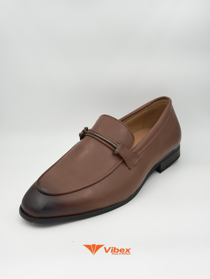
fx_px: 388
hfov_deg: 30.3
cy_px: 140
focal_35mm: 48
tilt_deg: -22.7
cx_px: 105
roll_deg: +0.8
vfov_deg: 39.7
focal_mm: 6.76
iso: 64
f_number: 1.78
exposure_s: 1/1429
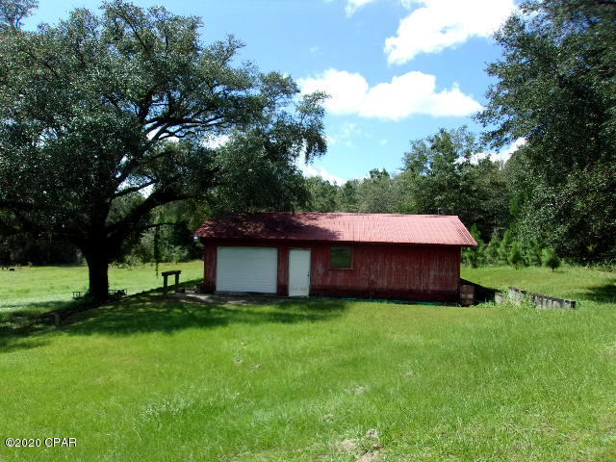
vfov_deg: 51.4
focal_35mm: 27
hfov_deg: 65.3
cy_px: 231
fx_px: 480
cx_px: 308
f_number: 10.4
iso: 200
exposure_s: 1/170
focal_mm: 4.9
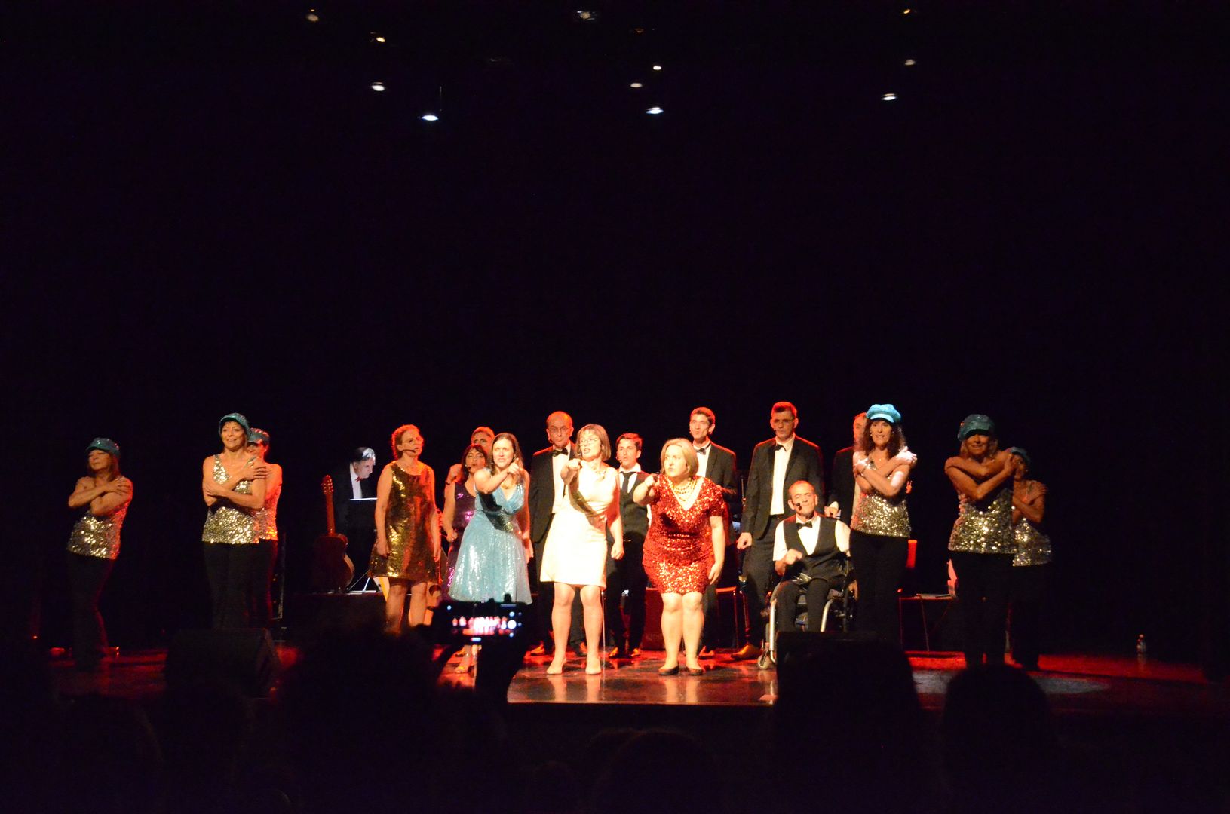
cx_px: 615
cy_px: 407
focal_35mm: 51
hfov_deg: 39.0
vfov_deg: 26.4
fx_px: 1739
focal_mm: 34
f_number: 5
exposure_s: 1/80
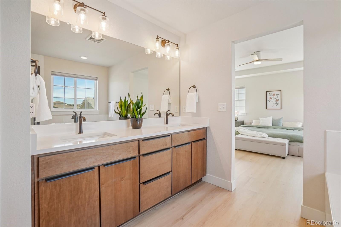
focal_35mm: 15
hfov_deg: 100.4
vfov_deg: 77.3
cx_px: 170
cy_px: 114
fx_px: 142
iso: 400
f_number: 8
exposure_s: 1/60
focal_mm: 10
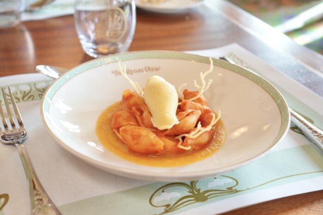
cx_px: 162
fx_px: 449
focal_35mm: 50
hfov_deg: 39.6
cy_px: 108
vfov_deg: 27.0
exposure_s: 1/60
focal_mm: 50
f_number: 5.6
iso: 1000
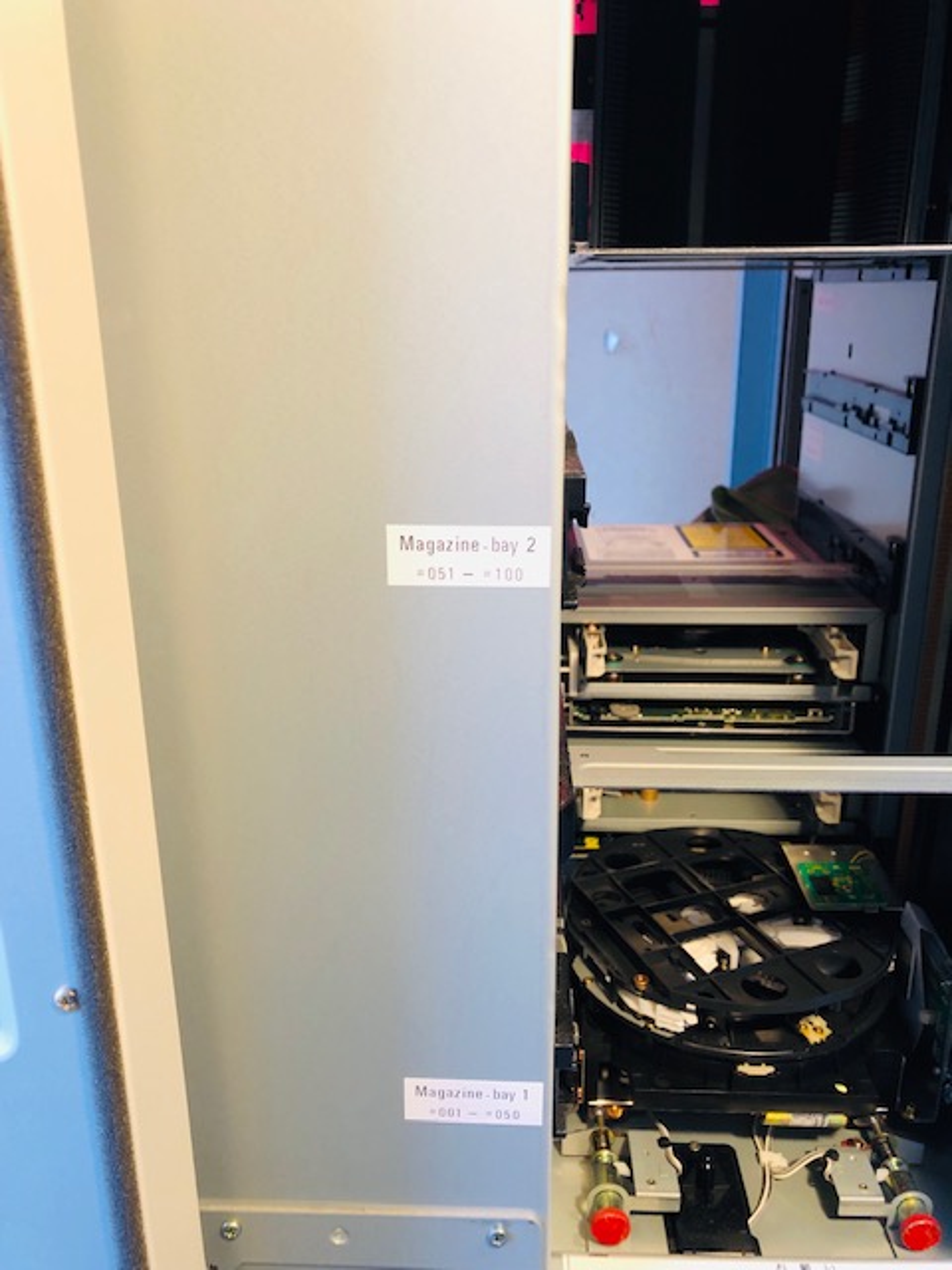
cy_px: 635
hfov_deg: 49.7
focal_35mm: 28
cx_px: 476
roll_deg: +1.2
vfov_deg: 63.4
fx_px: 1027
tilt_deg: -19.3
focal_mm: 3.99
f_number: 1.8
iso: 40
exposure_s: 1/15
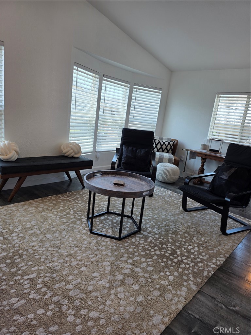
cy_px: 168
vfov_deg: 73.9
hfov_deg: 58.9
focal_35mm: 23
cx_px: 126
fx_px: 222
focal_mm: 6.3
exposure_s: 1/120
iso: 20
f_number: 1.7
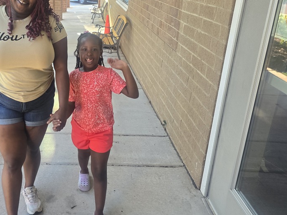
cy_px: 69
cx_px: 75
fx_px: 282
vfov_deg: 41.2
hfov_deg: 51.9
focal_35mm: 34
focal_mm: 6.3
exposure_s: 1/180
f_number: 1.7
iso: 125
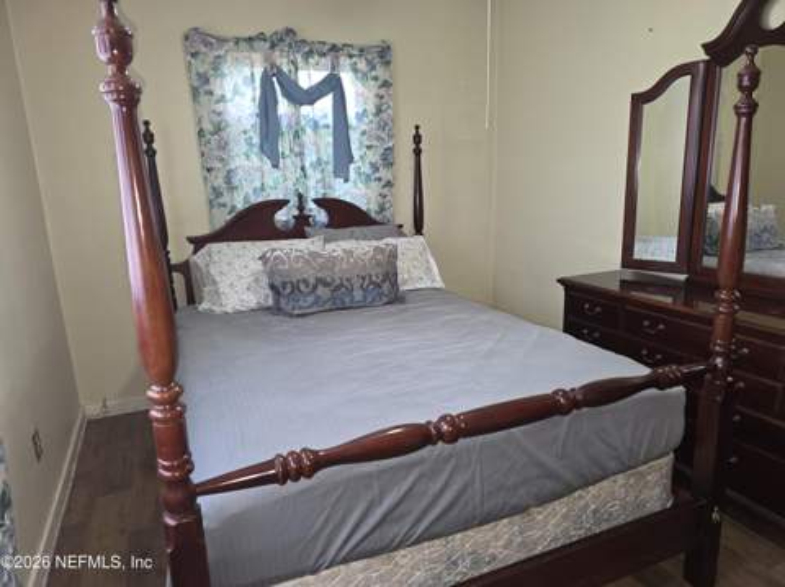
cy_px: 294
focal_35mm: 23
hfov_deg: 74.0
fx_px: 521
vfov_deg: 58.8
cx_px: 392
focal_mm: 6.3
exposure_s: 1/24
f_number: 1.7
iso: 160
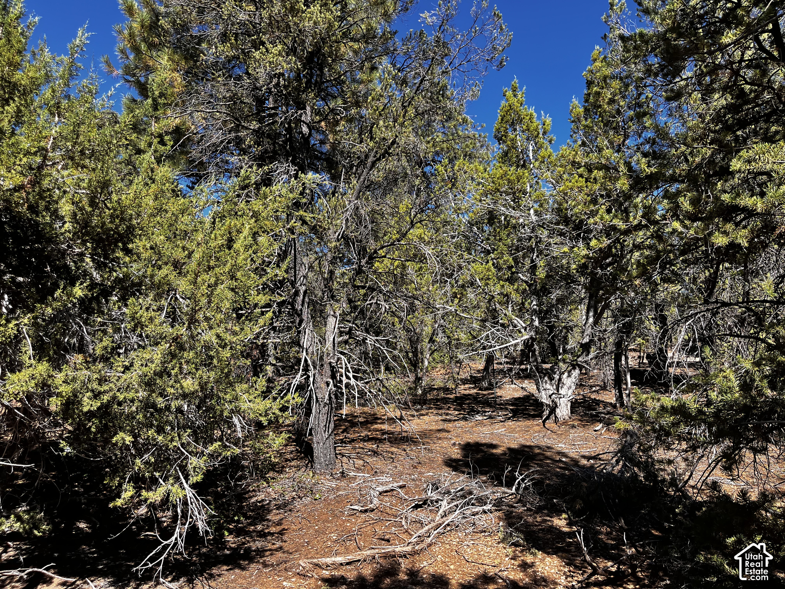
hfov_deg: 67.3
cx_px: 392
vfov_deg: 53.1
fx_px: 590
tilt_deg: +8.8
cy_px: 294
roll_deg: -0.7
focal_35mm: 26
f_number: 1.6
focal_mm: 5.1
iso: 50
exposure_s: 1/1458
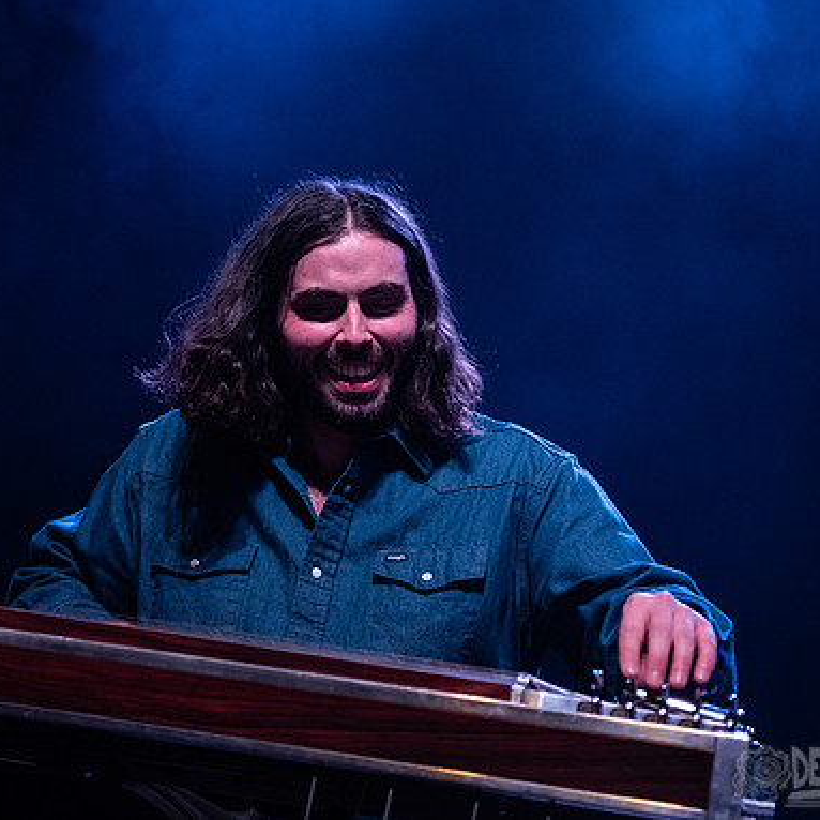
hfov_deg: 16.7
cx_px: 270
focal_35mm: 104
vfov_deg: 16.7
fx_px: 2787
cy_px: 345
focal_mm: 70
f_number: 3.2
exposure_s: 1/100
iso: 2500
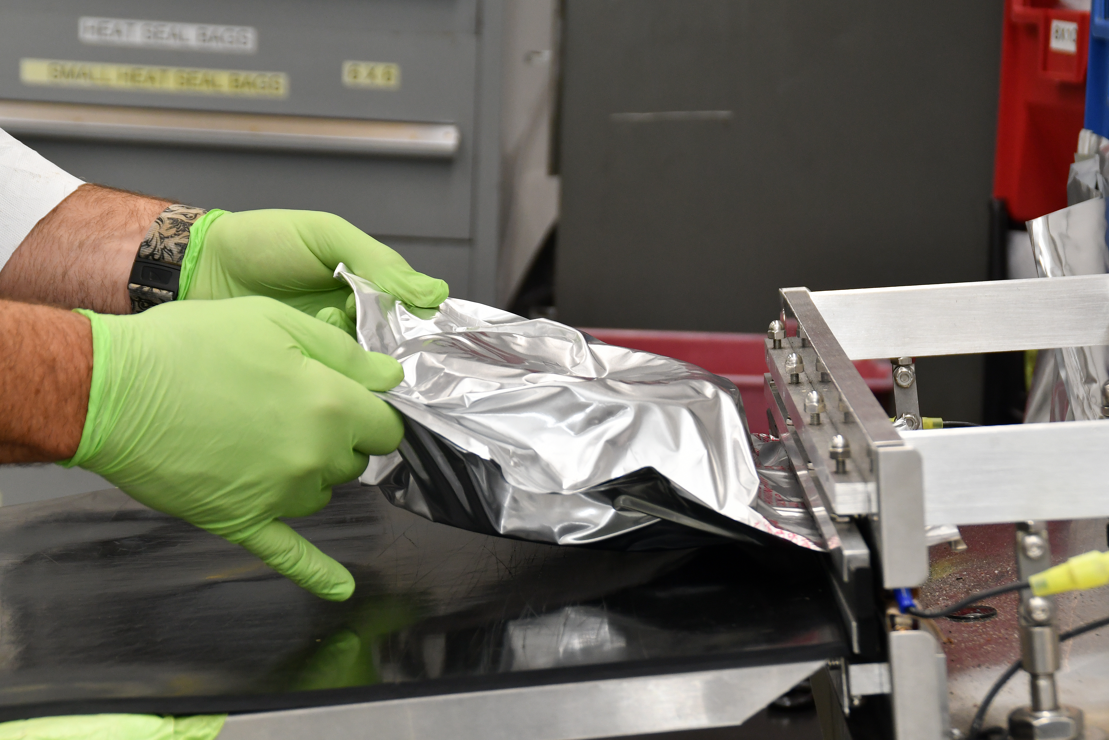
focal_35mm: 117
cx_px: 554
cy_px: 370
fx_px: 3604
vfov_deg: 11.7
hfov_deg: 17.5
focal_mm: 78
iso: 800
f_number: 8
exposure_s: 1/250
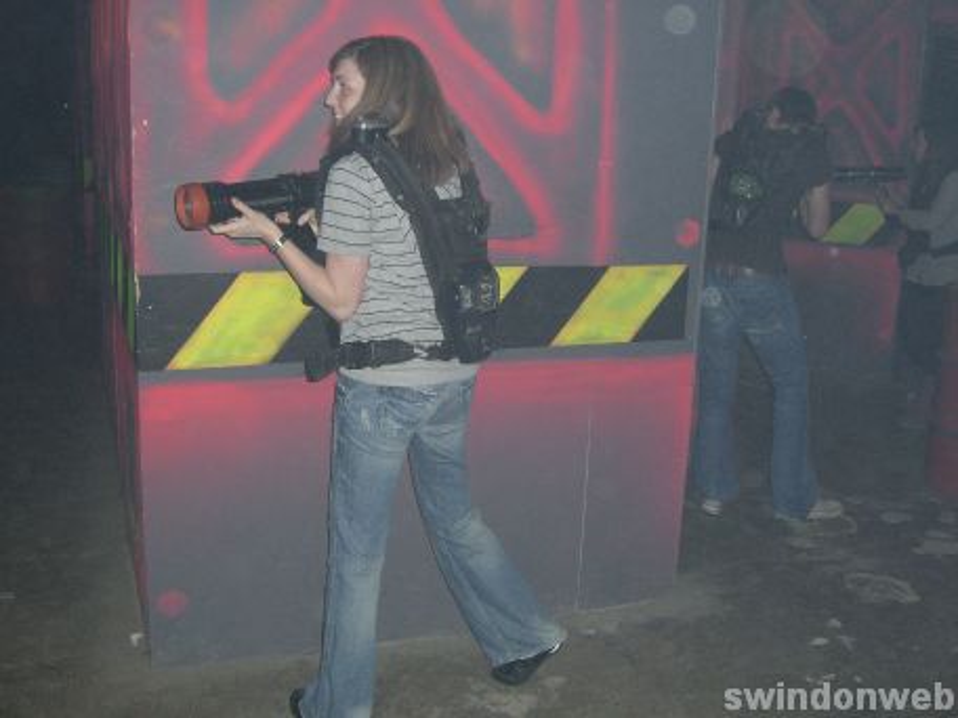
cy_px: 359
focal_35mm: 38
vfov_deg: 37.7
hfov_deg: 49.0
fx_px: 1052
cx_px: 479
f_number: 4
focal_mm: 7.9
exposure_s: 1/60
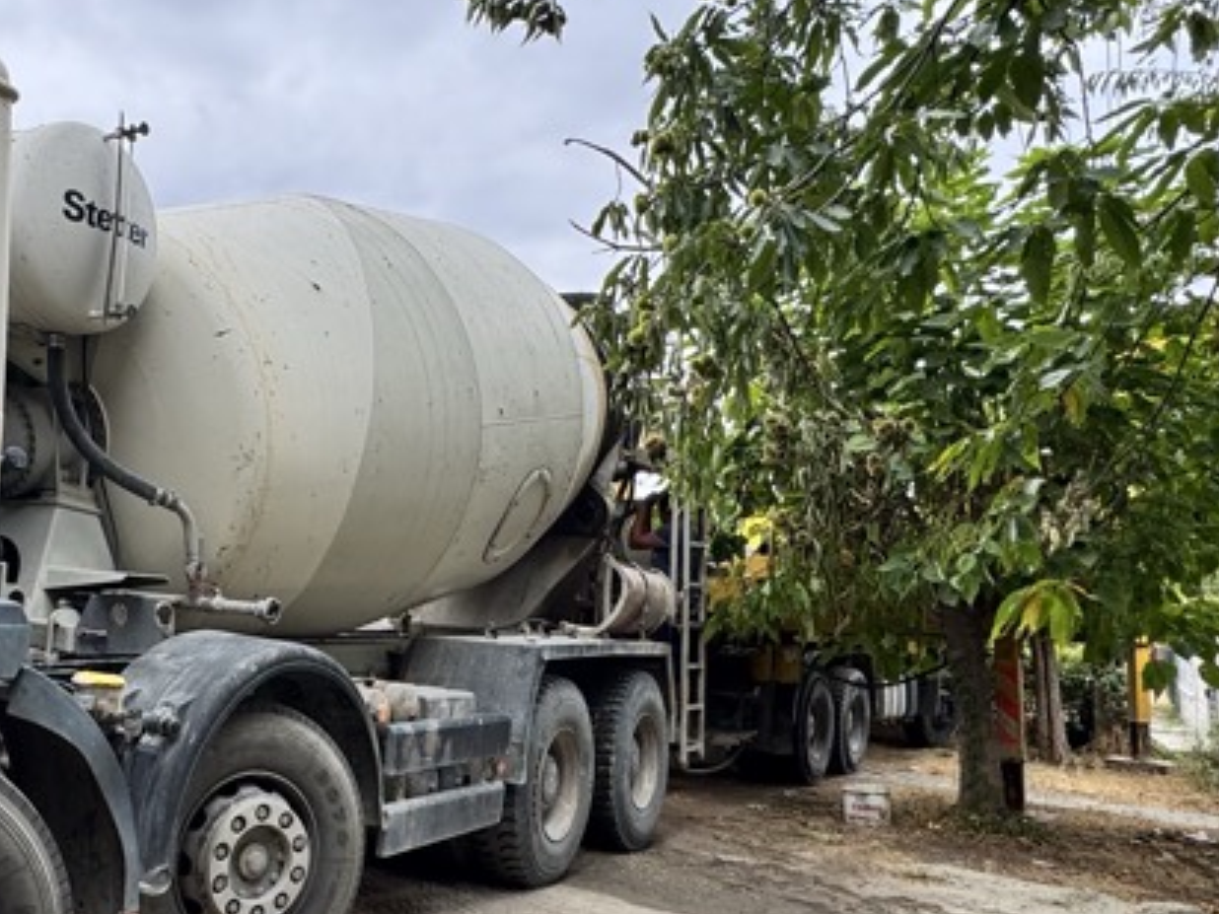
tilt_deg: +4.8
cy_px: 494
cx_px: 249
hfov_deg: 50.8
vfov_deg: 41.8
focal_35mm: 34
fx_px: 1197
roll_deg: -2.3
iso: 40
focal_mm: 2.22
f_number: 2.2
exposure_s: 1/197
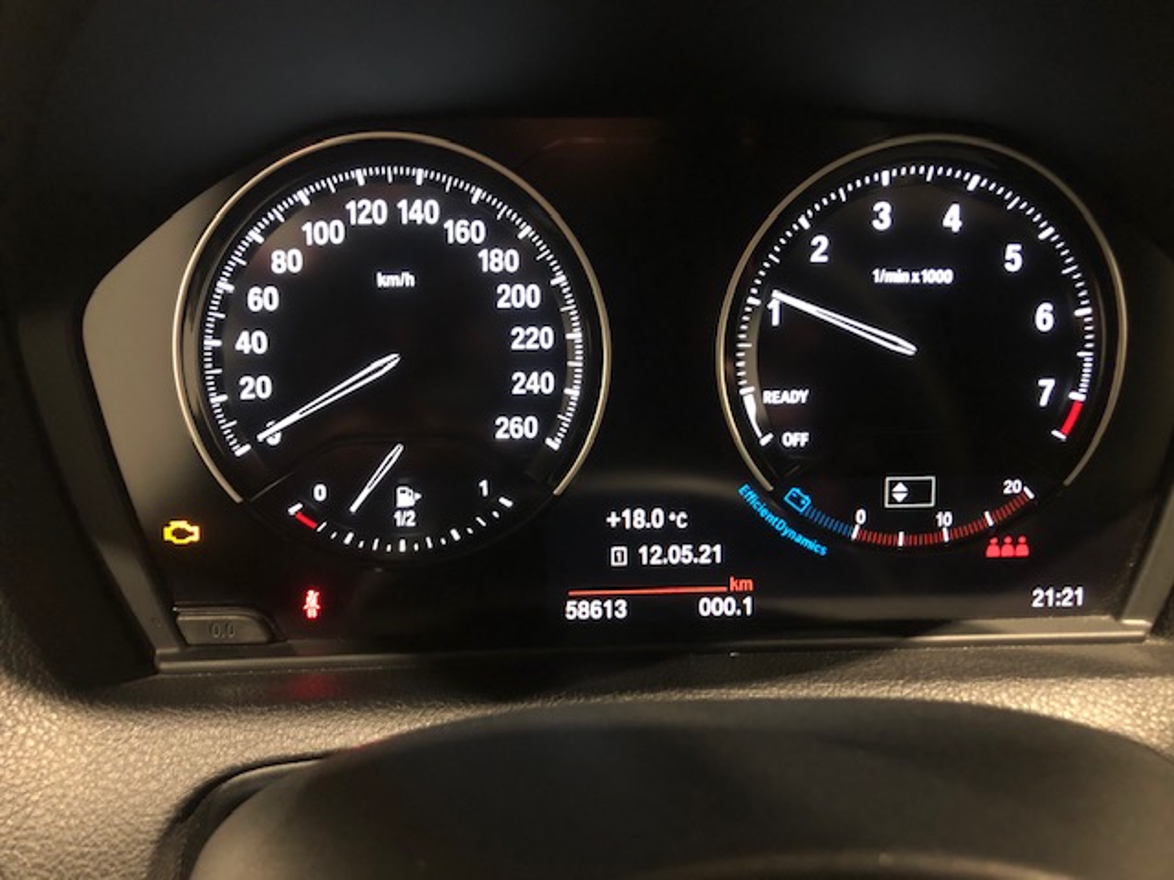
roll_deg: -1.3
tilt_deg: -25.8
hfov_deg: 63.4
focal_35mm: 28
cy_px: 440
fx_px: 950
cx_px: 587
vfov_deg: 49.7
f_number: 1.8
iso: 125
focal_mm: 3.99
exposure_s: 1/4
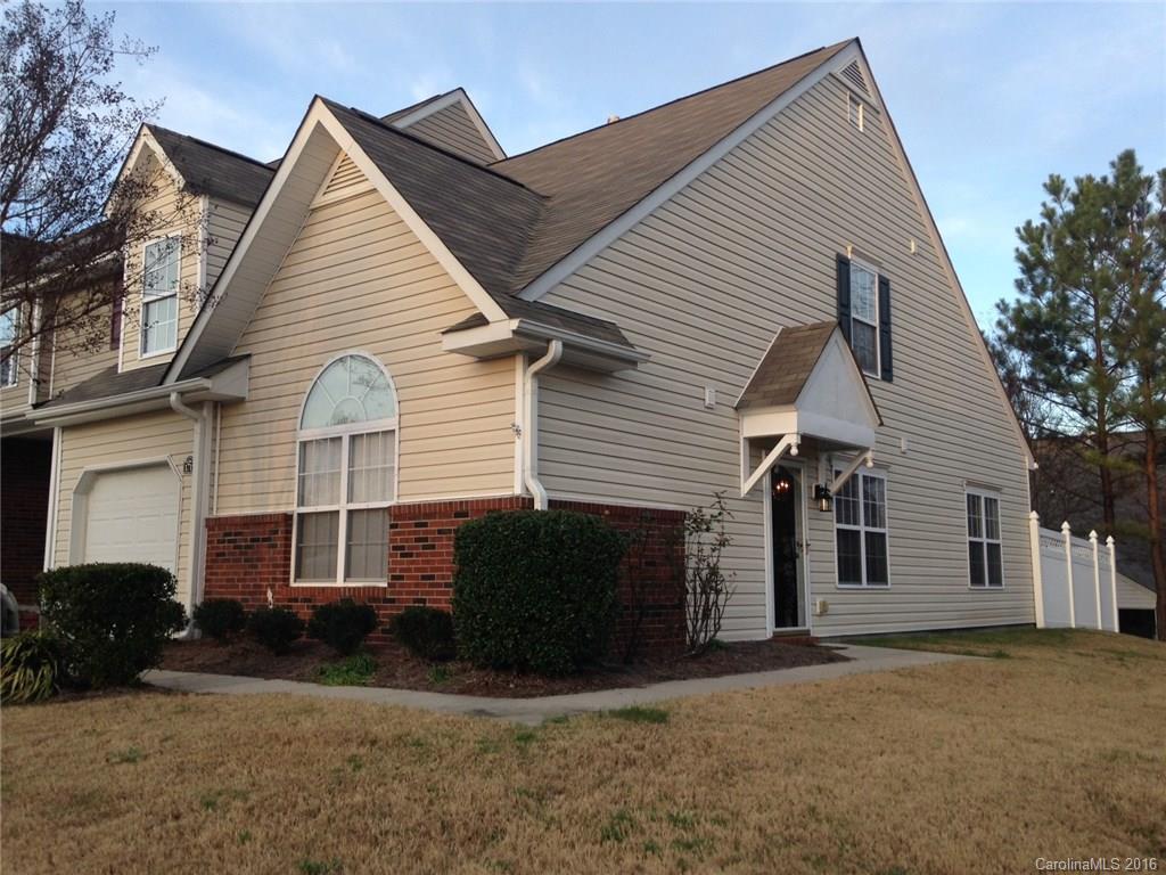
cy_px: 438
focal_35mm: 33
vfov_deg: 42.9
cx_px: 583
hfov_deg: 55.4
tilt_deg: +6.2
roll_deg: -0.9
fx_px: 1112
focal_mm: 4.12
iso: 50
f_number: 2.4
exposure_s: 1/151
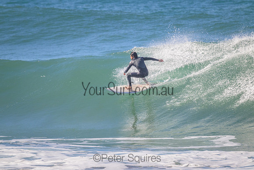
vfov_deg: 1.7
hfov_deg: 2.6
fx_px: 5646
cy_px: 85
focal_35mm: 800
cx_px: 127
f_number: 11
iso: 1600
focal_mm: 800
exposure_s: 1/2000
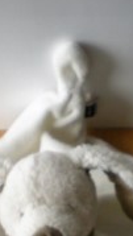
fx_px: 751
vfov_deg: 17.5
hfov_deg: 10.1
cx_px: 38
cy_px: 220
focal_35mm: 120
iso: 200
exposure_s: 1/18.2
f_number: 3.1
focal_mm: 6.3
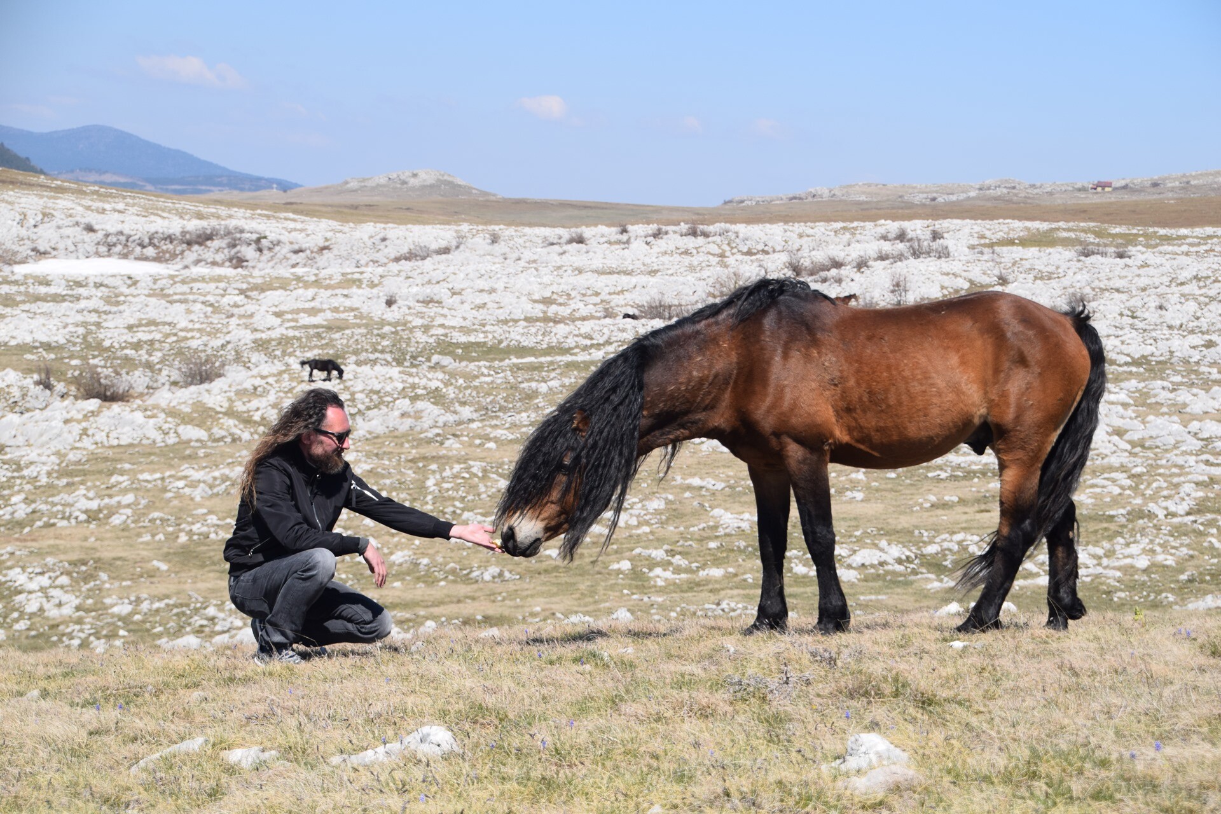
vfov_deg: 15.2
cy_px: 407
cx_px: 610
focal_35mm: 90
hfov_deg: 22.6
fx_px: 3052
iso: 400
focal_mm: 60
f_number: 7.1
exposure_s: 1/1600
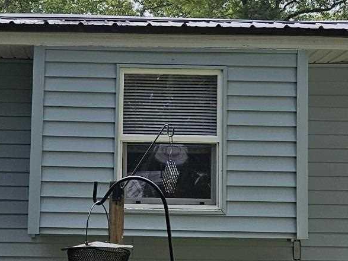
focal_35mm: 94
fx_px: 945
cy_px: 144
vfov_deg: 15.7
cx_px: 106
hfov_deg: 20.8
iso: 25
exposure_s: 1/1429
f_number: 1.8
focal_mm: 5.4
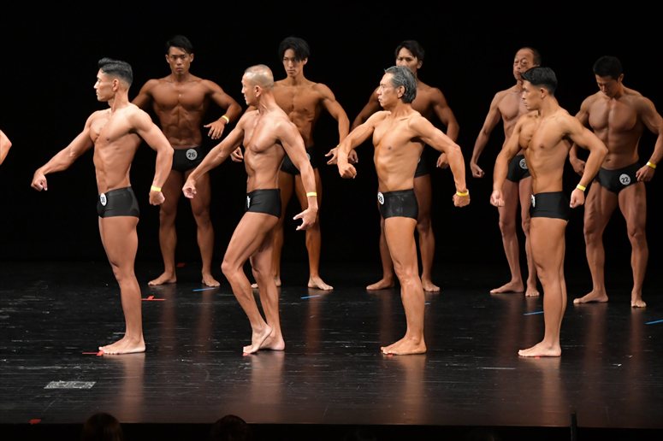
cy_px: 220
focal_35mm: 202
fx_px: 3718
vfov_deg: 6.8
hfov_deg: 10.2
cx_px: 332
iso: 3200
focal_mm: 135
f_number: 5.6
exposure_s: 1/400
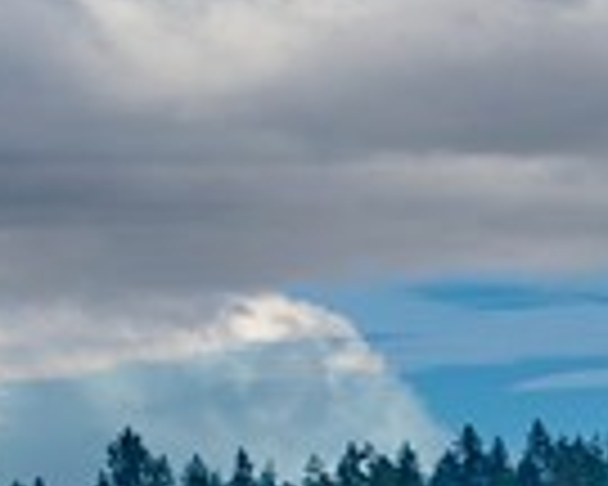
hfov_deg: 3.5
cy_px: 734
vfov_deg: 2.9
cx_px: -1473
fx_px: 9537
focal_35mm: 530
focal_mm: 70
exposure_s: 1/200
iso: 100
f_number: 7.1
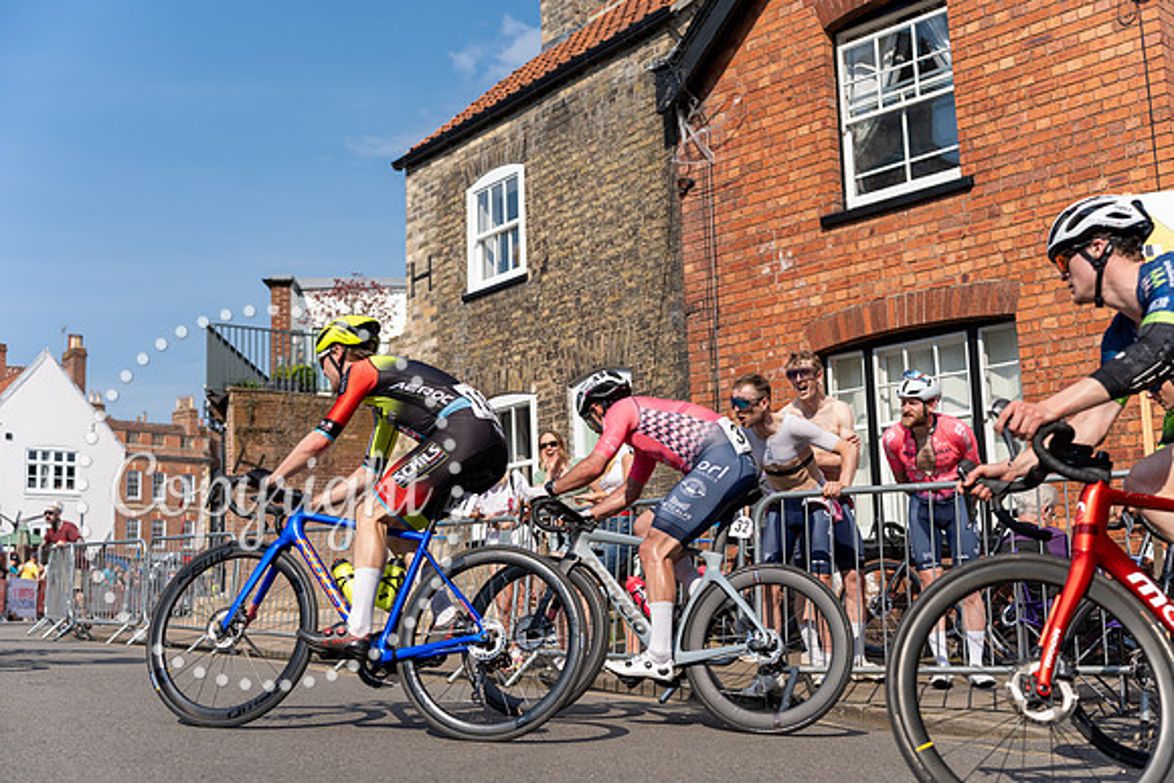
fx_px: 1337
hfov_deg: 47.4
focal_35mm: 41
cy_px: 392
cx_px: 587
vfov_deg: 32.6
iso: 100
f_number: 3.2
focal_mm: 41
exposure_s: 1/1250
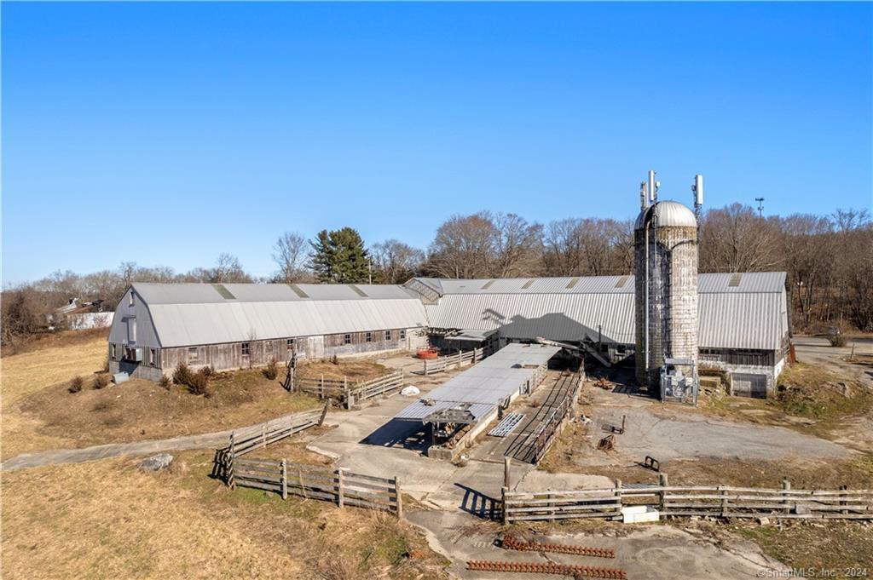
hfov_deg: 78.6
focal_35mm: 22
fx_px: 533
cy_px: 290
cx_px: 436
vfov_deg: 57.1
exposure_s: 1/1600
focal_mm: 8.38
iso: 100
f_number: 2.8
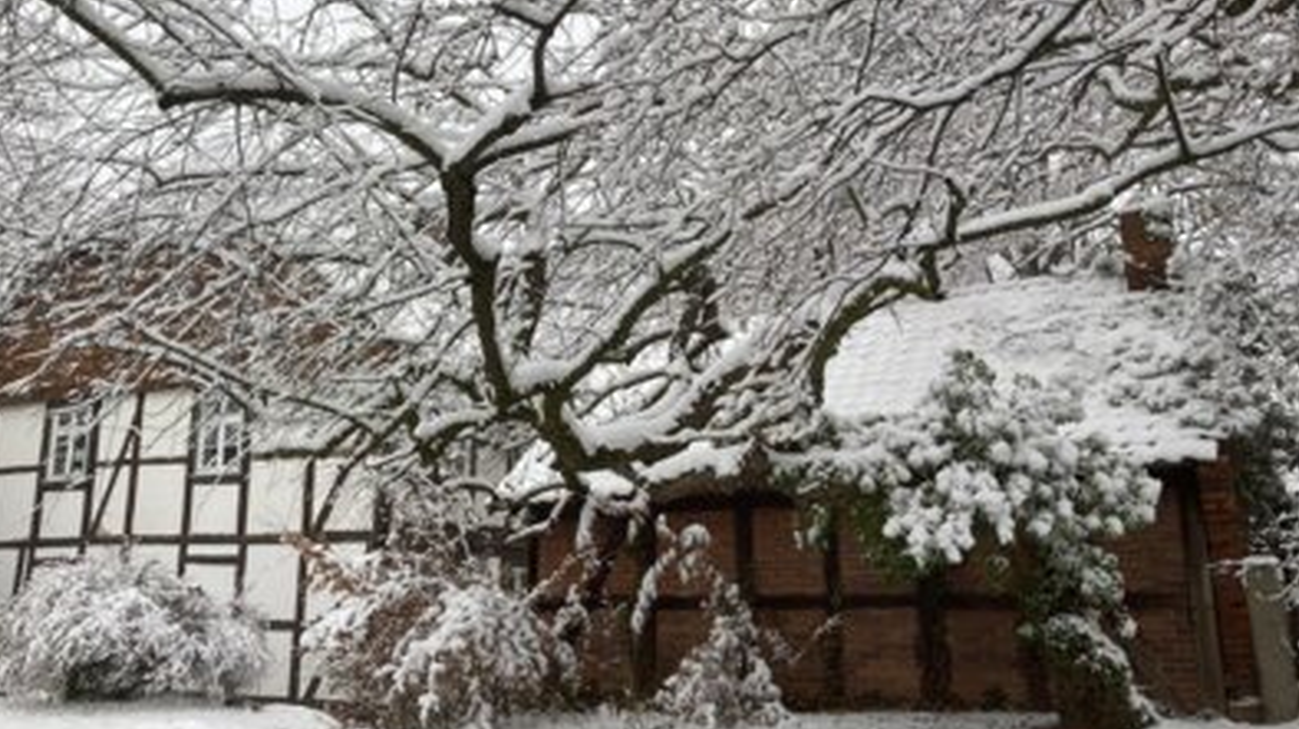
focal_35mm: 31
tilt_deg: +13.5
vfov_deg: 37.7
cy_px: 366
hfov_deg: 62.7
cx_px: 643
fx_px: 1067
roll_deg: +1.4
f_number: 1.8
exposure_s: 1/121
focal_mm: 3.99
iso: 32
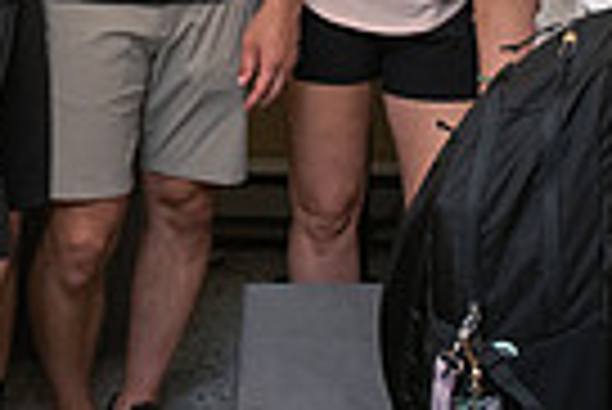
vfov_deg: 13.1
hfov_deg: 19.9
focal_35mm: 102
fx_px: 1736
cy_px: -83
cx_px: 198
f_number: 5
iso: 1600
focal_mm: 24
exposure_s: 1/125
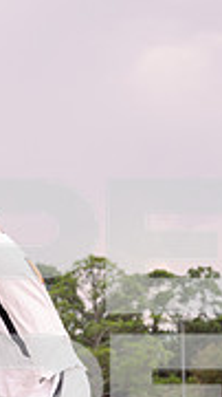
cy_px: 404
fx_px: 1541
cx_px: -68
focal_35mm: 147
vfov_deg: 14.4
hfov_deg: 8.1
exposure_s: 1/400
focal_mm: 56
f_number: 5.6
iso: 200
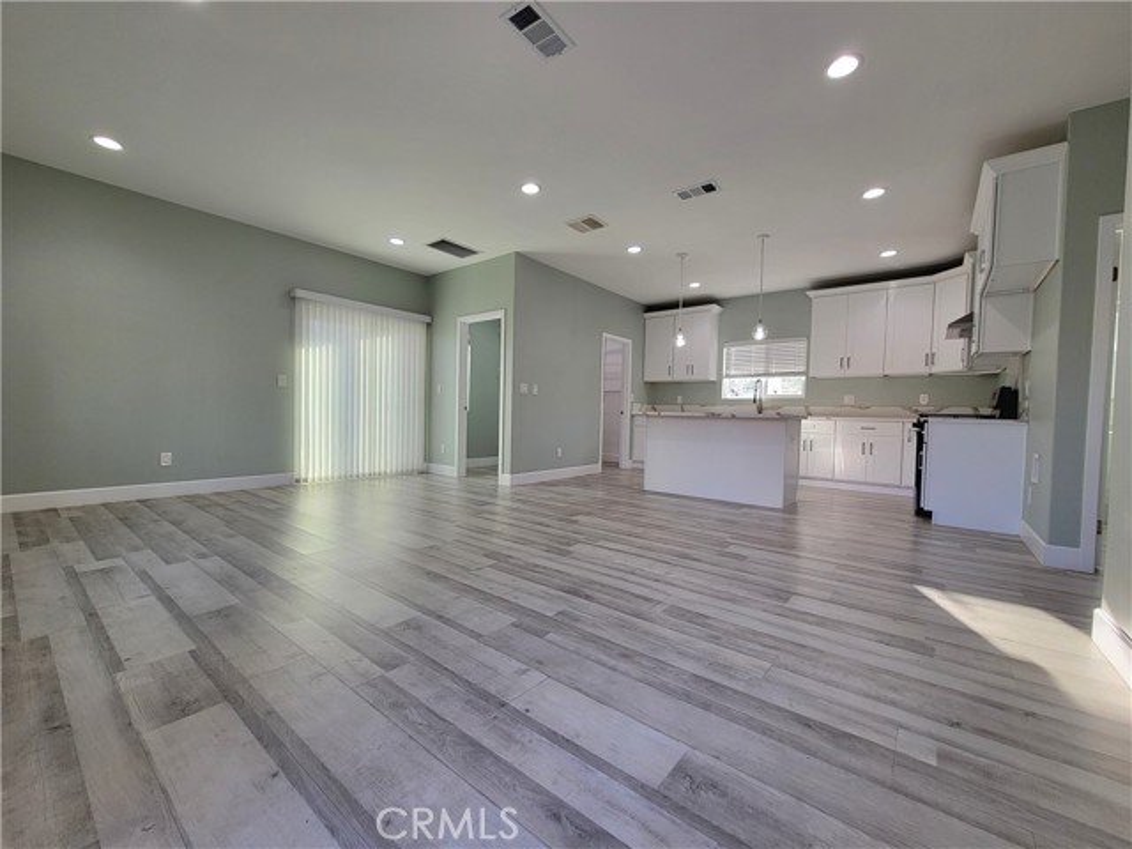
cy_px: 424
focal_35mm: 13
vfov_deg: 89.9
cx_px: 566
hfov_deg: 106.2
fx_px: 425
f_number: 2.2
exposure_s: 1/120
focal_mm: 2.2
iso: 64
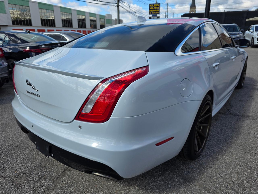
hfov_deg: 73.9
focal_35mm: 23
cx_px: 129
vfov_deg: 58.9
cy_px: 97
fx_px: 171
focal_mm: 6.3
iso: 80
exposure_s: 1/4145
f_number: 1.7
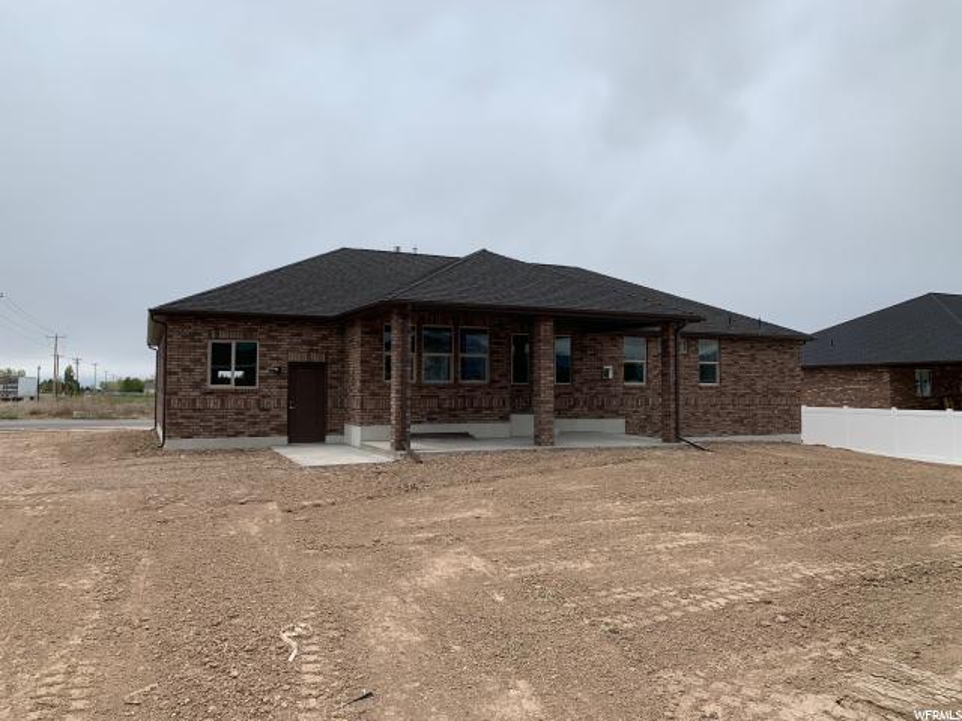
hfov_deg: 67.3
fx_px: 723
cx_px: 481
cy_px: 360
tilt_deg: +3.9
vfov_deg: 53.1
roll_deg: +0.4
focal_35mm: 26
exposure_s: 1/4274
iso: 25
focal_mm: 4.25
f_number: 1.8
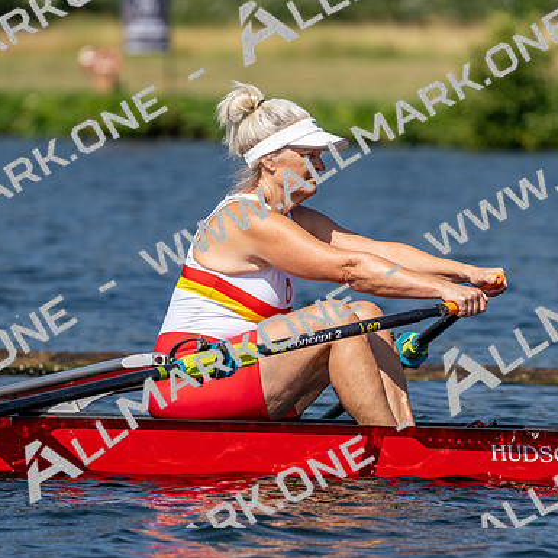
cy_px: 279
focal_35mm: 437
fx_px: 7970
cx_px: 319
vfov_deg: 4.0
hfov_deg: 4.0
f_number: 6.3
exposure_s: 1/2000
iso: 200
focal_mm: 341
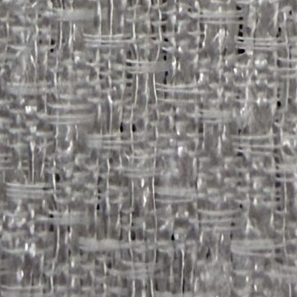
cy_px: -377
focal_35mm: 160
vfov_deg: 9.8
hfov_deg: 10.7
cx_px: -53
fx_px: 1553
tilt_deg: -86.8
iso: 125
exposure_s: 1/100
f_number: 2.2
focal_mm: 2.22
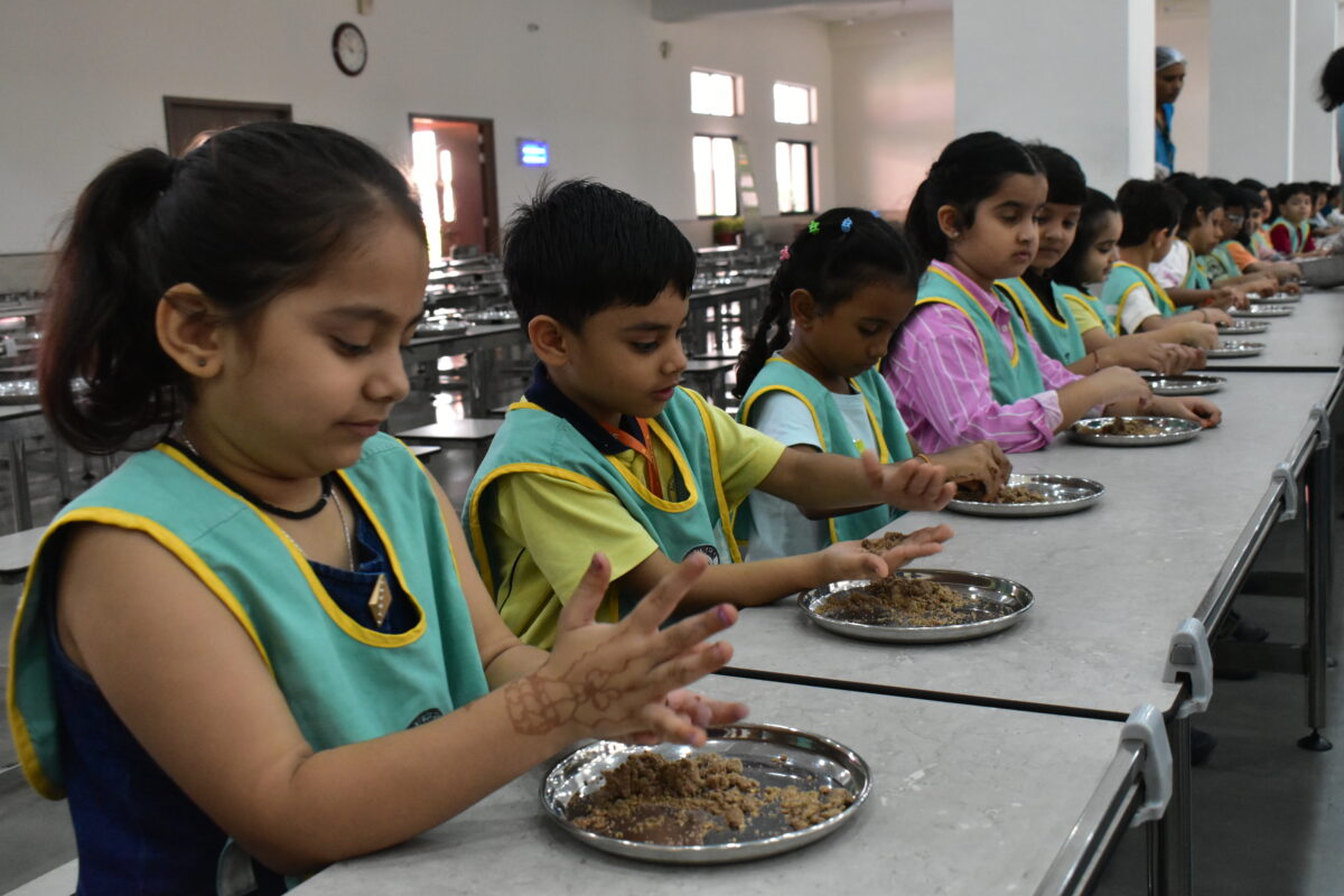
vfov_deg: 34.2
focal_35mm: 39
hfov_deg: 49.6
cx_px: 672
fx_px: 1456
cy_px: 448
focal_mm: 26
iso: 3200
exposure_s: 1/60
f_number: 5.6
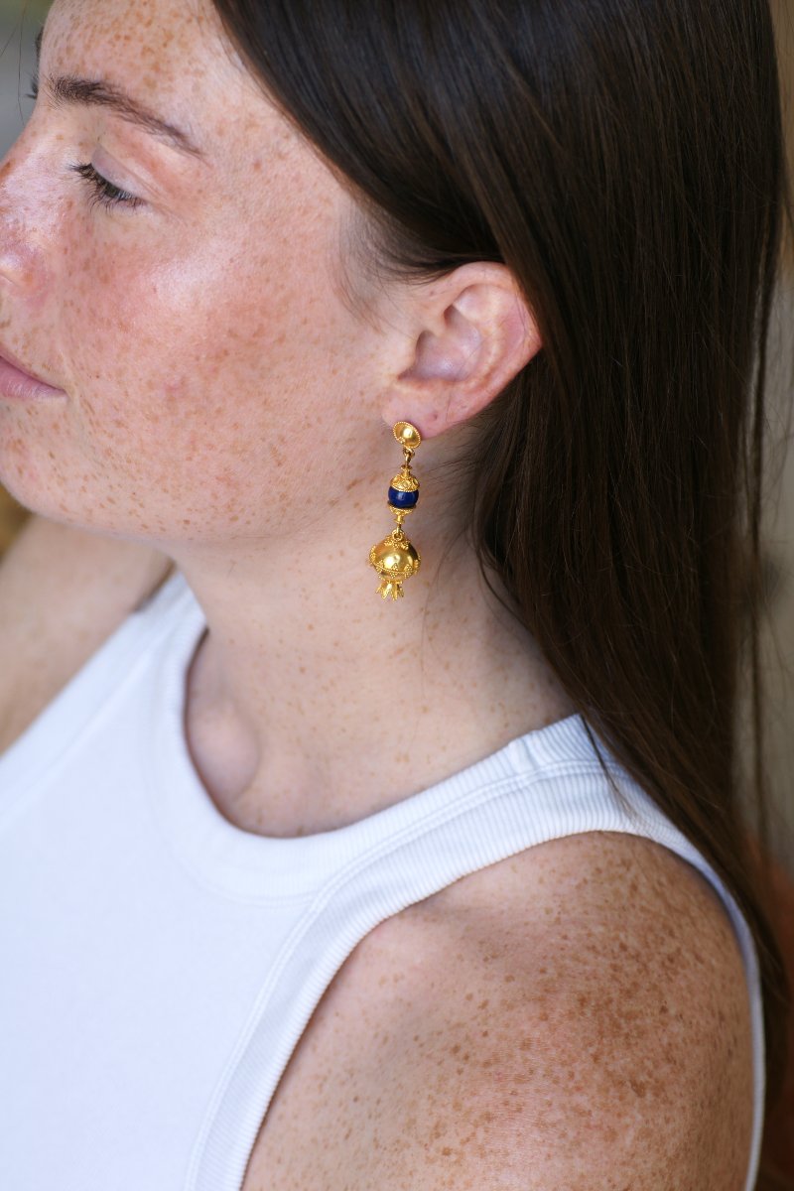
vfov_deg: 19.5
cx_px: 397
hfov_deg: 13.0
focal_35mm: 105
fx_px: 3473
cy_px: 596
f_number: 3.5
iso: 200
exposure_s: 1/125
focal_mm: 70
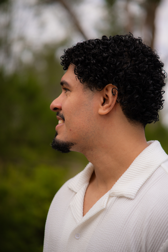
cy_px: 126
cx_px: 84
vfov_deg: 24.2
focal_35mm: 84
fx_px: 588
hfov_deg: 16.3
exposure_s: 1/400
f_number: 1.7
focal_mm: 56
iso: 100
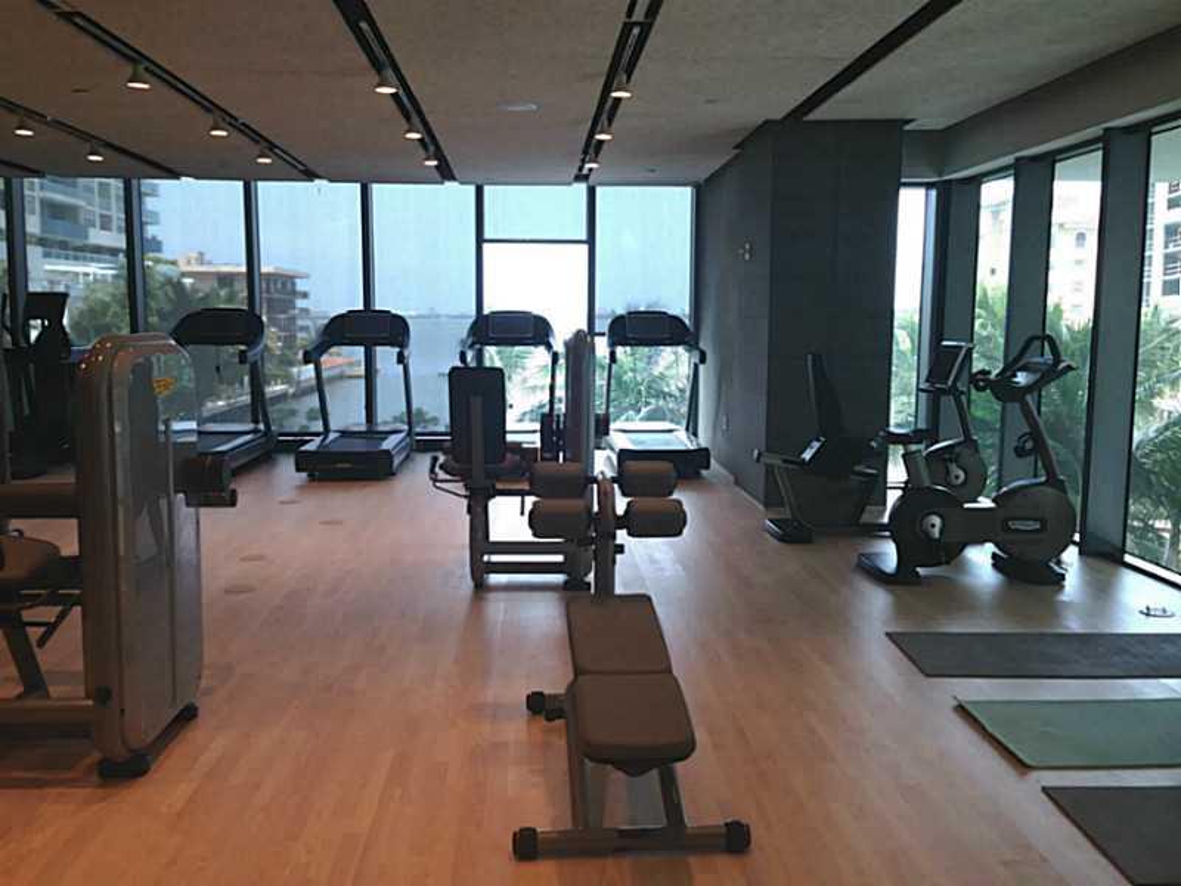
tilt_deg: -6.6
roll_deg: -1.0
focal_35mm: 33
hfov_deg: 55.4
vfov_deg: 42.9
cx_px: 590
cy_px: 443
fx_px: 1126
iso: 50
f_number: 2.4
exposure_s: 1/139
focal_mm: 4.12
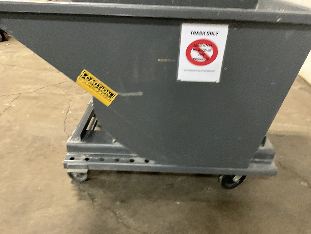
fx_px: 261
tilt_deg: -30.3
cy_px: 117
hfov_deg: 61.7
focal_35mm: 29
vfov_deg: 48.2
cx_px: 156
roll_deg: -2.0
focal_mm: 3
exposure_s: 1/30
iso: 500
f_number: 1.8
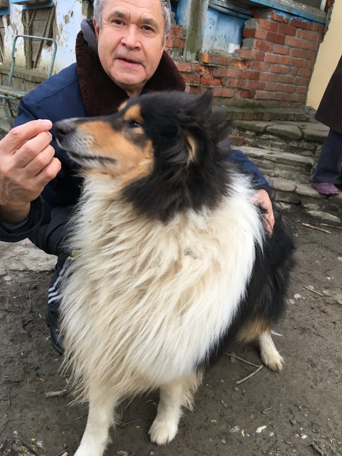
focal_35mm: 29
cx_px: 171
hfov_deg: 48.2
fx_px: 382
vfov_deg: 61.7
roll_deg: -7.2
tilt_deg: -22.8
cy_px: 228
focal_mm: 4.15
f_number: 2.2
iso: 80
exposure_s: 1/33
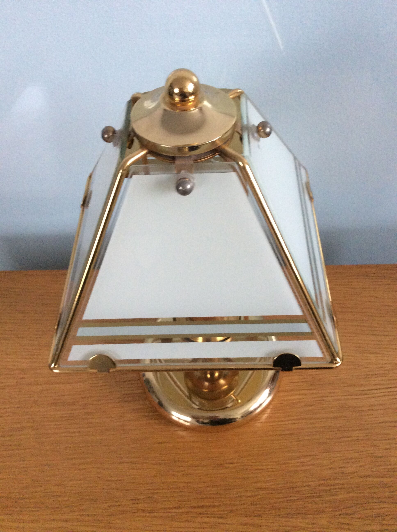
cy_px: 266
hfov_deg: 44.1
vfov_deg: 56.9
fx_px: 491
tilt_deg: -49.7
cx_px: 198
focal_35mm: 32
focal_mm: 3.3
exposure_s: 1/25
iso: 250
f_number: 2.4
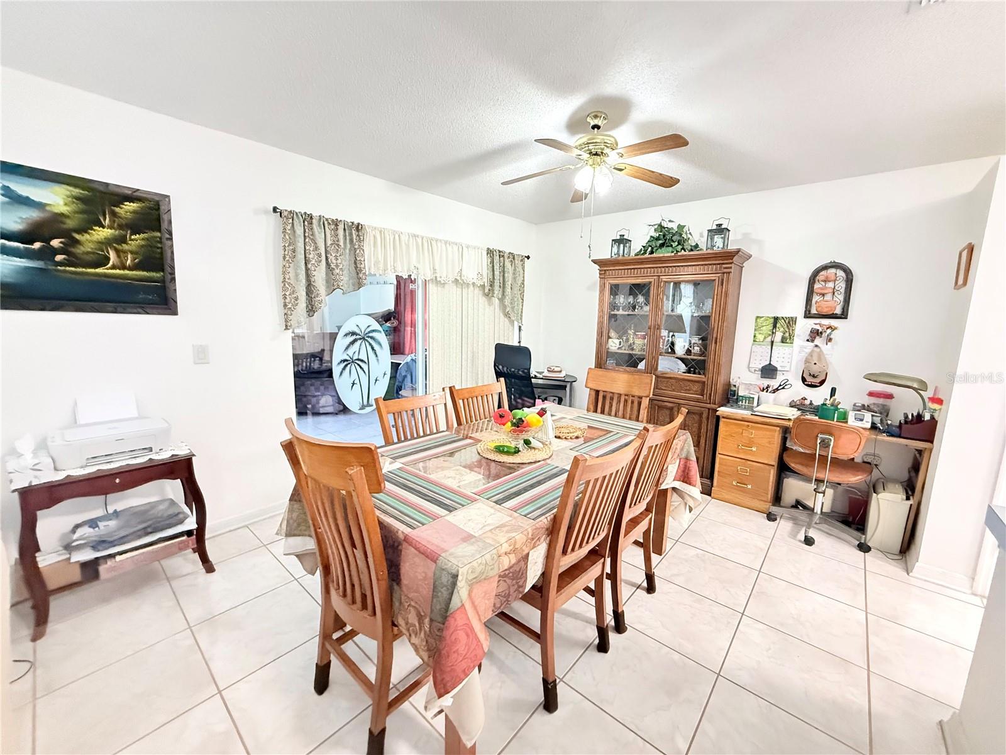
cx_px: 503
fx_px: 407
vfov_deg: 85.7
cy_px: 378
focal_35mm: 14
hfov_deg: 102.1
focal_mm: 2.22
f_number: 2.2
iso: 1000
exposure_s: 1/60
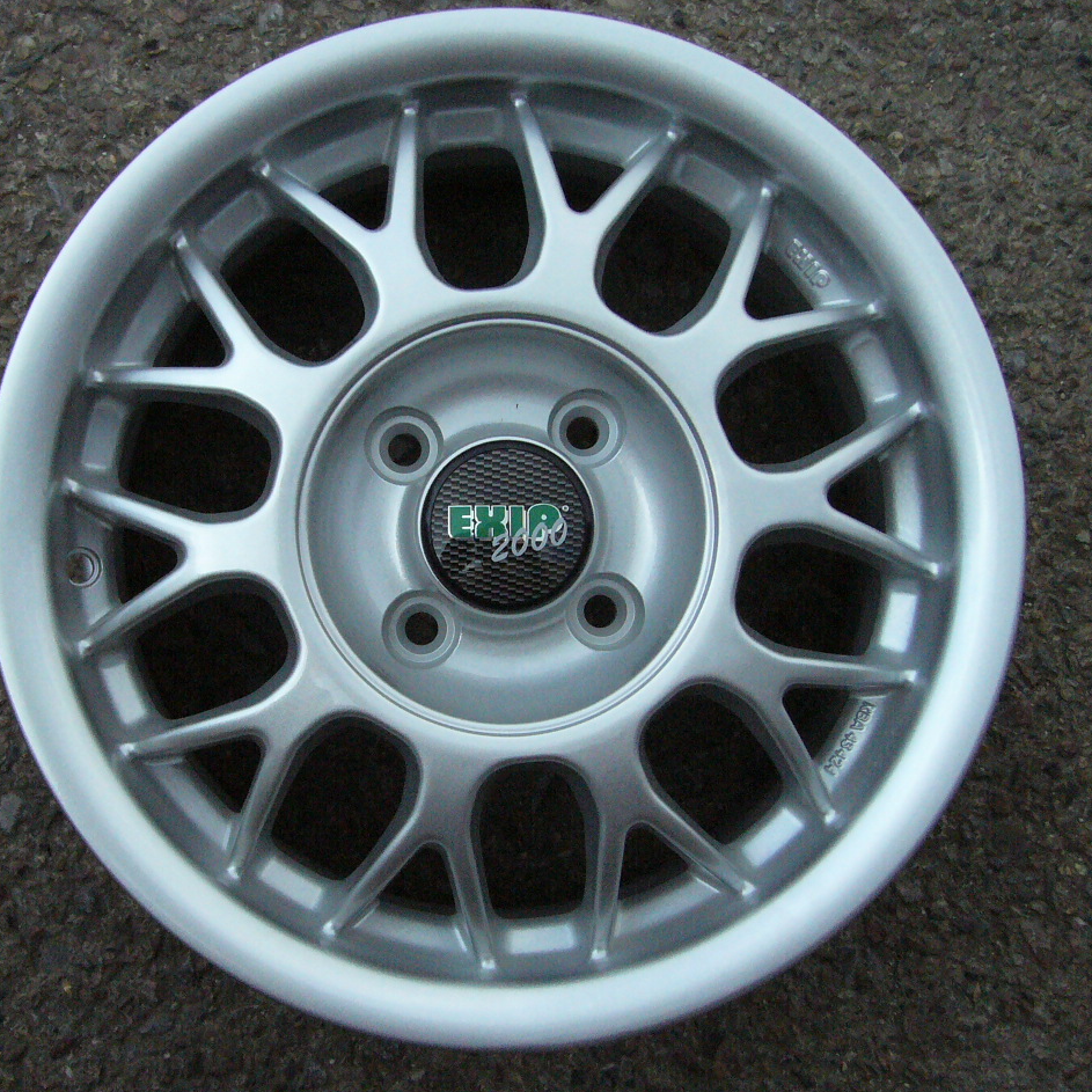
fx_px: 1499
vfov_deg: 40.0
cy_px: 552
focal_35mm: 42
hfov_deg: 40.0
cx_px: 478
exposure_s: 1/1000
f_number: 5.6
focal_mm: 5.8
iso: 400
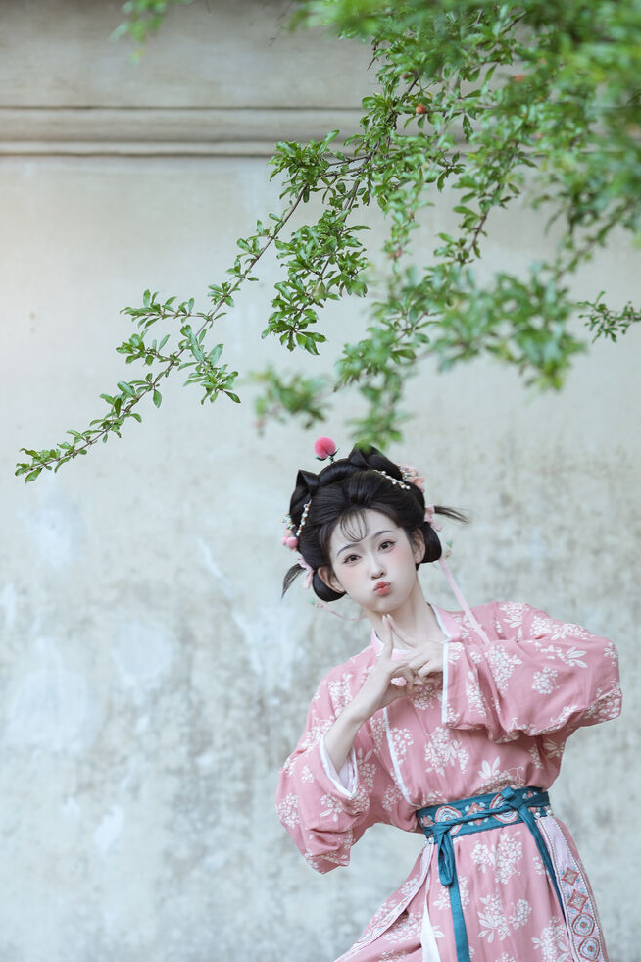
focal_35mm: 156
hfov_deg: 8.8
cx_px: 517
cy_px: 640
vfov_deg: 13.1
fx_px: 4166
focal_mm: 85
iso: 160
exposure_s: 1/250
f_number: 1.8
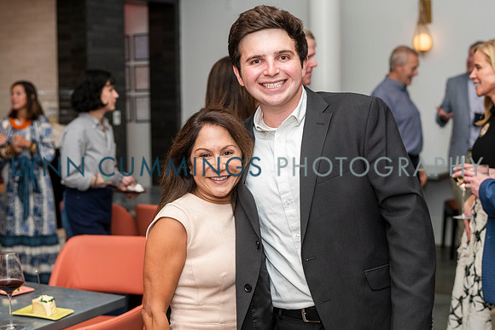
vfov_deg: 23.2
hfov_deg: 34.3
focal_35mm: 58
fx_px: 803
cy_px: 165
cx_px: 248
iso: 1250
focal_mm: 58
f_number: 4
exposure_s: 1/125
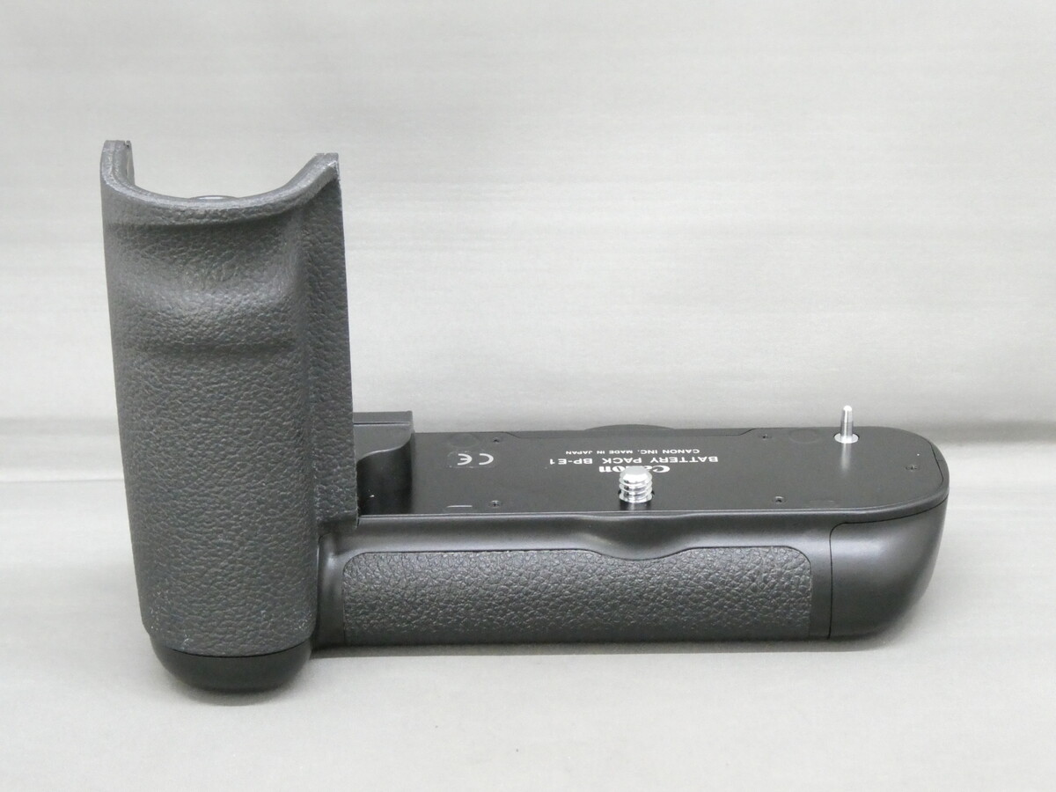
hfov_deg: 24.7
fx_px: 2410
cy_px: 396
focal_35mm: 79
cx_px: 528
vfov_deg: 18.7
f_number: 5.6
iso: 1600
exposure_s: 1/25
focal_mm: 14.1
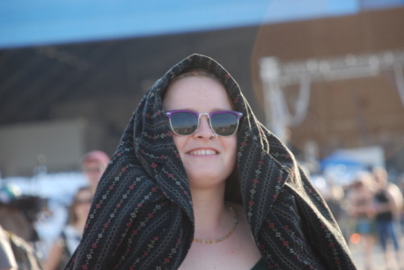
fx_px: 2477
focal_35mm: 221
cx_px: 202
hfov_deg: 9.3
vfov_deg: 6.2
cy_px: 142
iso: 320
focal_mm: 135
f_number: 5.6
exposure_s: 1/125
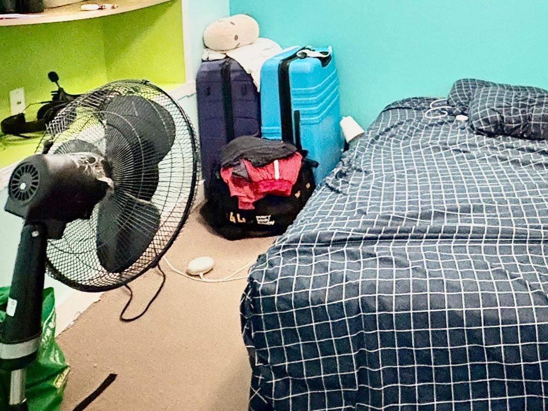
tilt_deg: -4.5
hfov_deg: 47.9
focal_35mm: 36
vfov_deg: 35.9
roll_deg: +1.4
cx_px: 455
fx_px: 570
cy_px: 3
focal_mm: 2.22
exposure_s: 1/30
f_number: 2.2
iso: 800
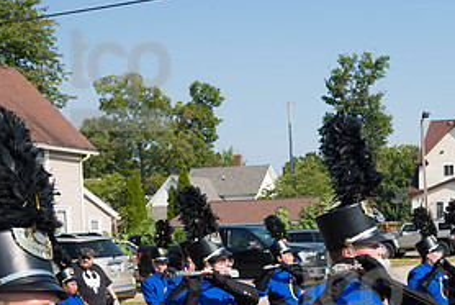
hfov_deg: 27.2
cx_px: 354
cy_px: 314
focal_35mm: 73
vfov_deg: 18.2
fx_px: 924
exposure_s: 1/800
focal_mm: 35
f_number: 6.3
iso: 320
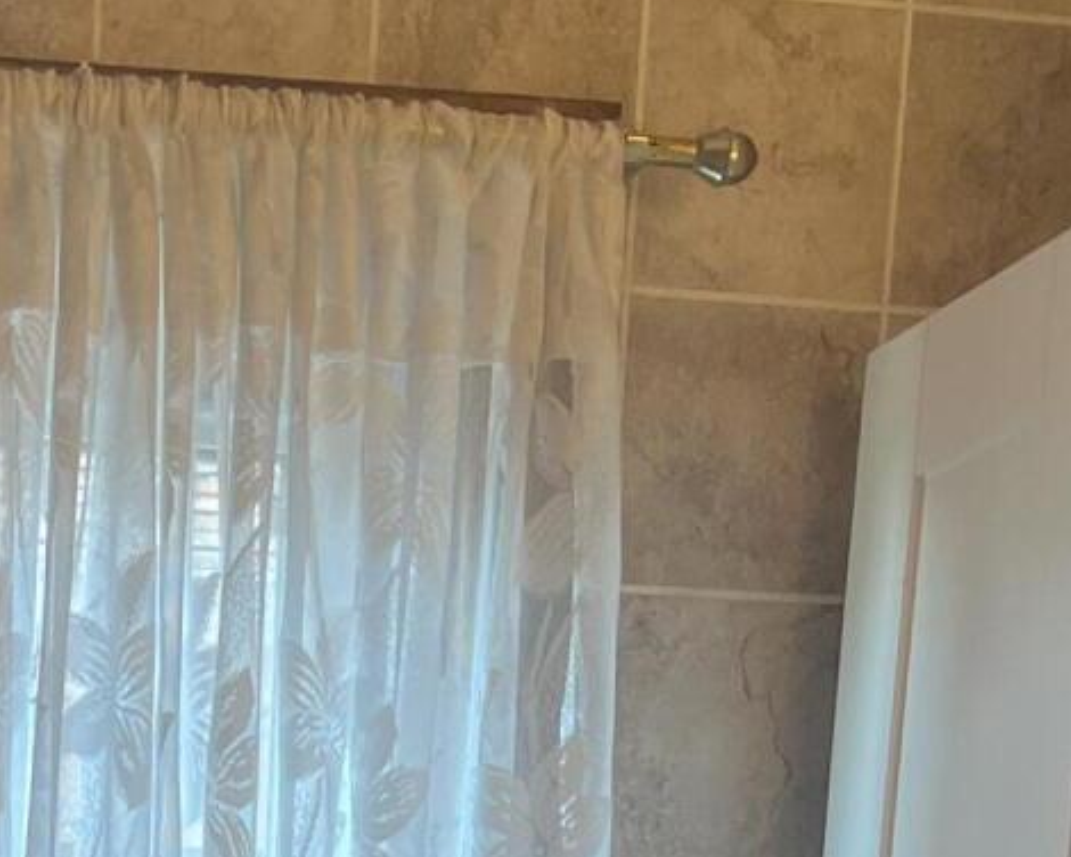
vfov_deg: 11.5
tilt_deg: -13.0
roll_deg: -0.5
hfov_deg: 17.2
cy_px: 2131
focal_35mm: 108
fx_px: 3423
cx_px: -96
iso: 80
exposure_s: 1/120
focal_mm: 5.7
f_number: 1.5
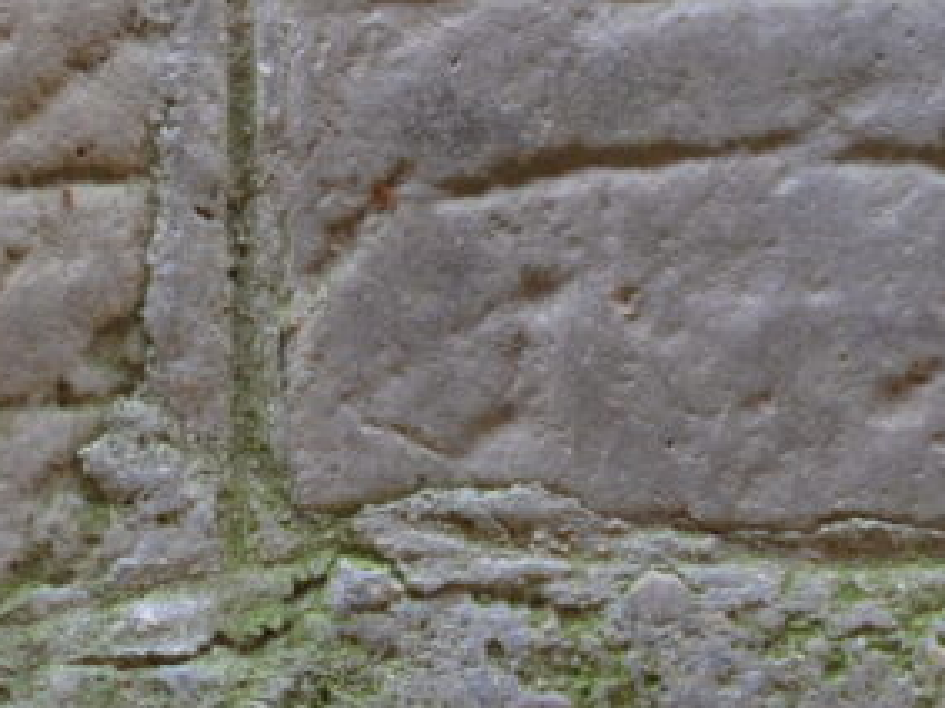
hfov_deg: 10.9
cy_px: -144
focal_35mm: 181
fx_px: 4939
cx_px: 357
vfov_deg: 8.1
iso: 1600
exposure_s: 1/125
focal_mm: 52
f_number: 5.6
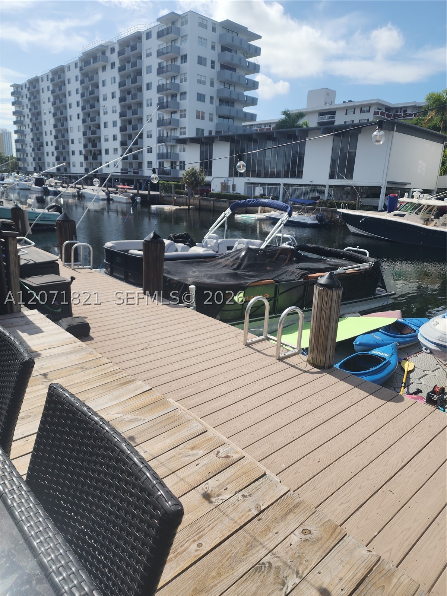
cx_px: 224
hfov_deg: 58.9
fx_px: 396
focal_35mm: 23
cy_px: 298
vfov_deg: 73.9
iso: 12
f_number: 1.8
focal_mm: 6.4
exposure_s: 1/1258
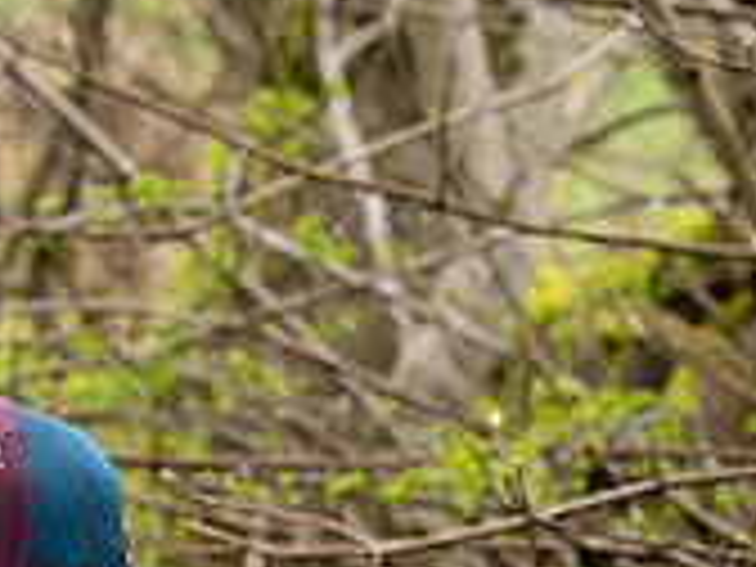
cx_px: 12
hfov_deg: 2.1
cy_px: 726
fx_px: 21032
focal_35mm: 963
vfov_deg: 1.5
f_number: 3.5
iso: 1250
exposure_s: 1/1000
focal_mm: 118
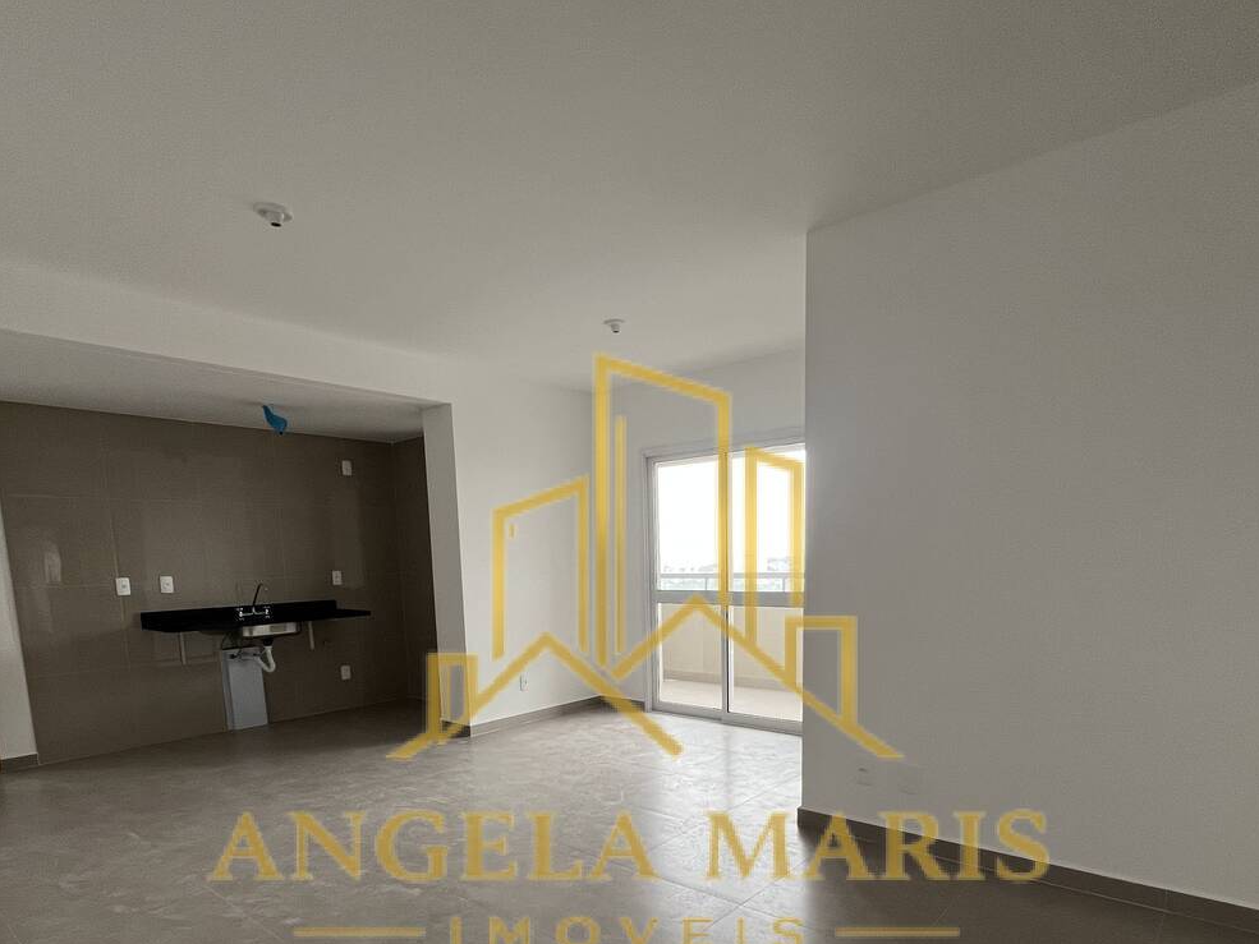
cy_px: 667
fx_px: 691
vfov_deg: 65.9
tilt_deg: -8.8
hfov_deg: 84.7
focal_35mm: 19
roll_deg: +1.3
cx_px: 631
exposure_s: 1/99
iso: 125
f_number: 1.8
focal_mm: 1.57
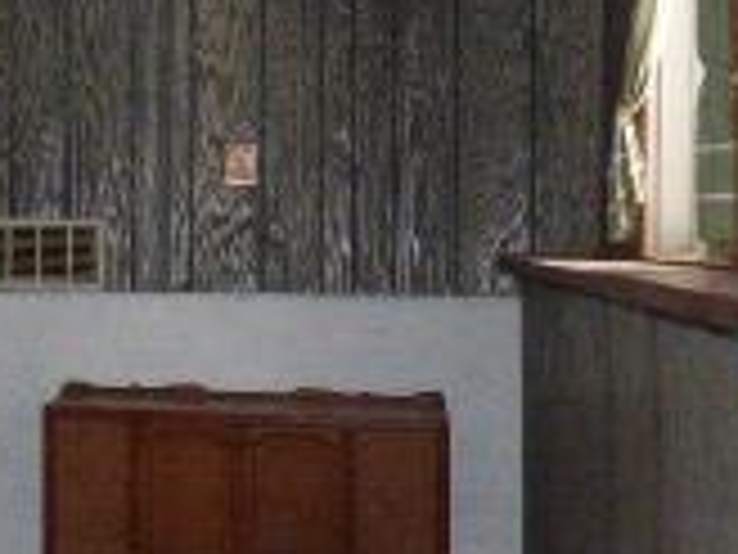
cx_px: -207
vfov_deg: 18.9
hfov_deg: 22.5
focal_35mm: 78
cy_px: 194
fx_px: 1663
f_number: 2.8
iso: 800
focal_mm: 3.58
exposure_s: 1/60
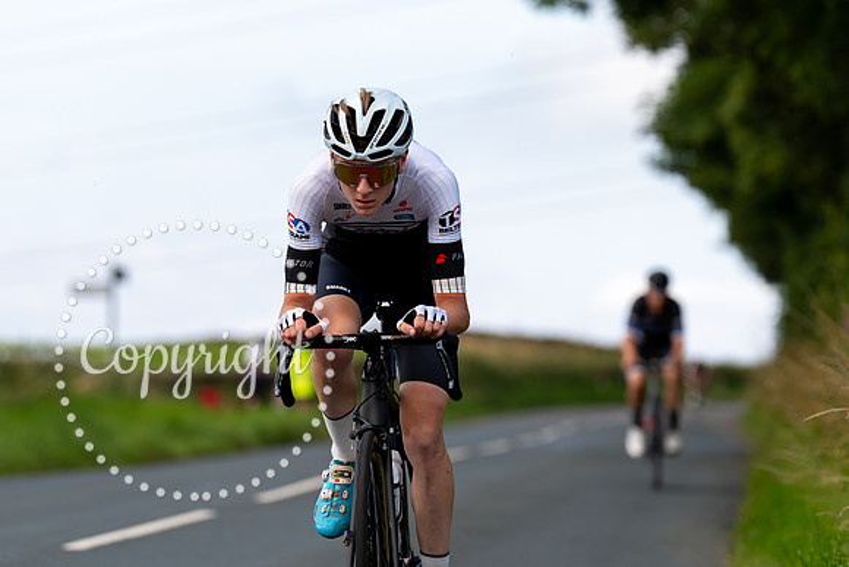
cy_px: 190
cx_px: 388
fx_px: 5482
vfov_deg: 5.9
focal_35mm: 232
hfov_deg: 8.9
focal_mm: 175
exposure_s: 1/800
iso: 100
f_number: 3.5
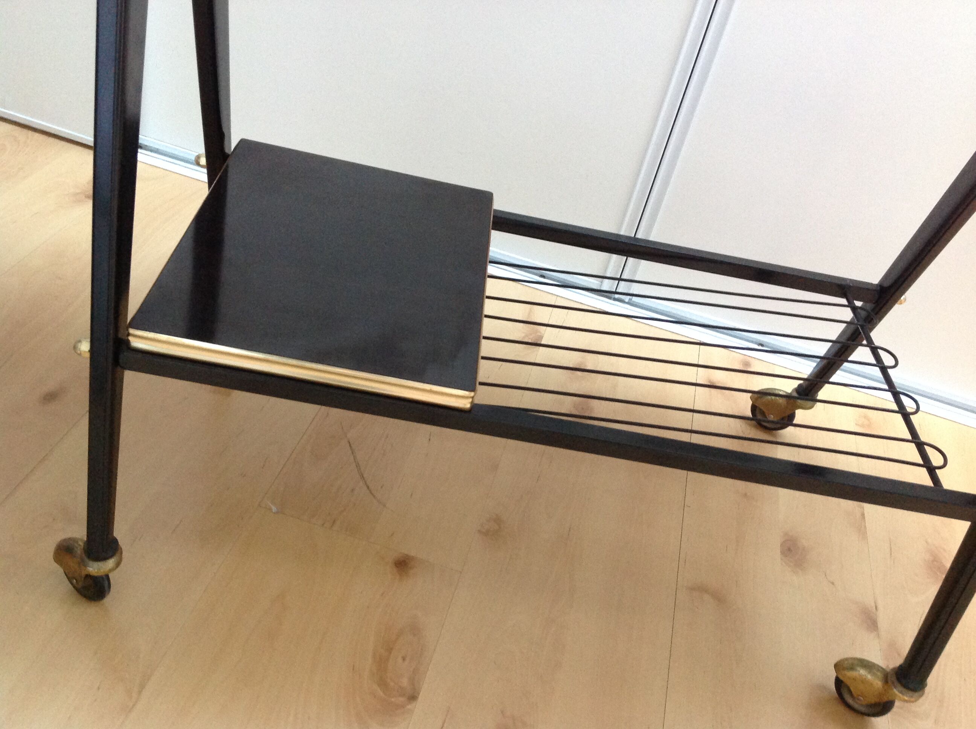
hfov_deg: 52.7
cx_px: 488
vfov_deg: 40.6
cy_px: 364
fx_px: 985
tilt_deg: -37.9
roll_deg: -14.6
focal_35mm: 35
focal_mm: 4.28
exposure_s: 1/15
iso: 250
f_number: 2.4
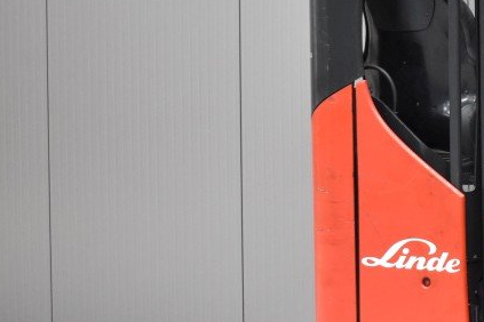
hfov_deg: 18.0
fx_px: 1431
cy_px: 132
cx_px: 618
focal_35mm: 106
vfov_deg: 12.9
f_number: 4
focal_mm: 25
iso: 1600
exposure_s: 1/50
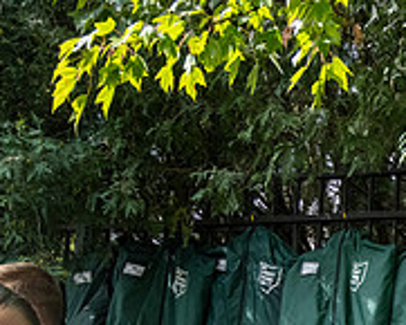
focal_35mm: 72
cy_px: 418
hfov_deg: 21.7
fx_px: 866
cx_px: 624
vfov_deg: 19.7
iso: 2500
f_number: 4
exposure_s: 1/3200
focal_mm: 24
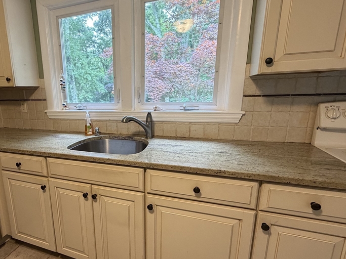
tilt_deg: -13.3
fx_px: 210
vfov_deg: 63.4
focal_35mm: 21
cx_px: 117
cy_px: 139
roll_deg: +2.5
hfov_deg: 76.6
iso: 250
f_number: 2.2
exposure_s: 1/60
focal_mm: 2.22
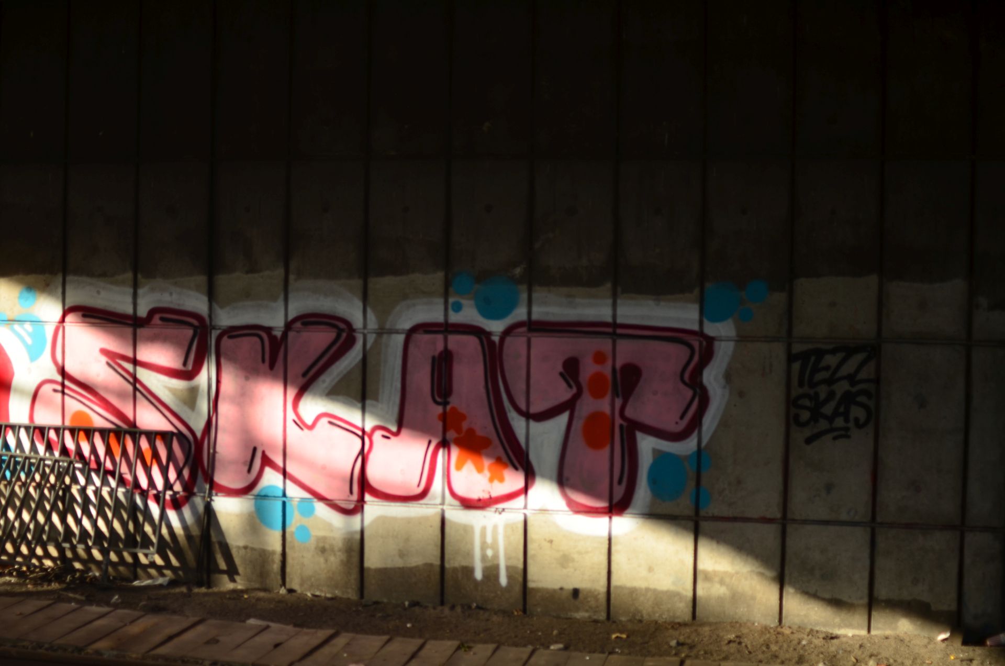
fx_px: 1463
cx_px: 502
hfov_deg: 37.9
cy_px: 333
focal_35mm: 52
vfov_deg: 25.6
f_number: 1.8
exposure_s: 1/320
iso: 100
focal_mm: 35
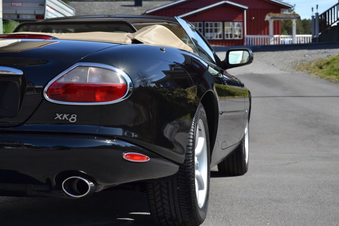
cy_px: 113
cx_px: 170
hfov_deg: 24.6
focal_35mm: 82
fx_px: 777
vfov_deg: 16.5
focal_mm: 55
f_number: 8
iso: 100
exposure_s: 1/250
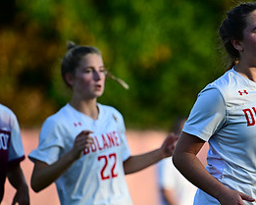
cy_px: 157
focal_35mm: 834
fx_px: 6321
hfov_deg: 2.3
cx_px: 201
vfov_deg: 1.9
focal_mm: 400
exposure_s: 1/2000
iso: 800
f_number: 4.5
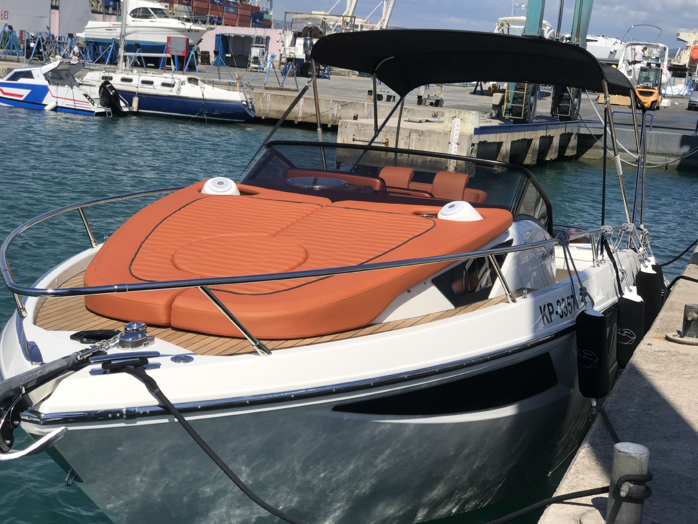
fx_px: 1149
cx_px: 349
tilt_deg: -9.2
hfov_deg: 33.8
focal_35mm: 57
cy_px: 262
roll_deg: -5.6
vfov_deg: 25.7
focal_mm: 6.6
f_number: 2.8
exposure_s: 1/1368
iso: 20
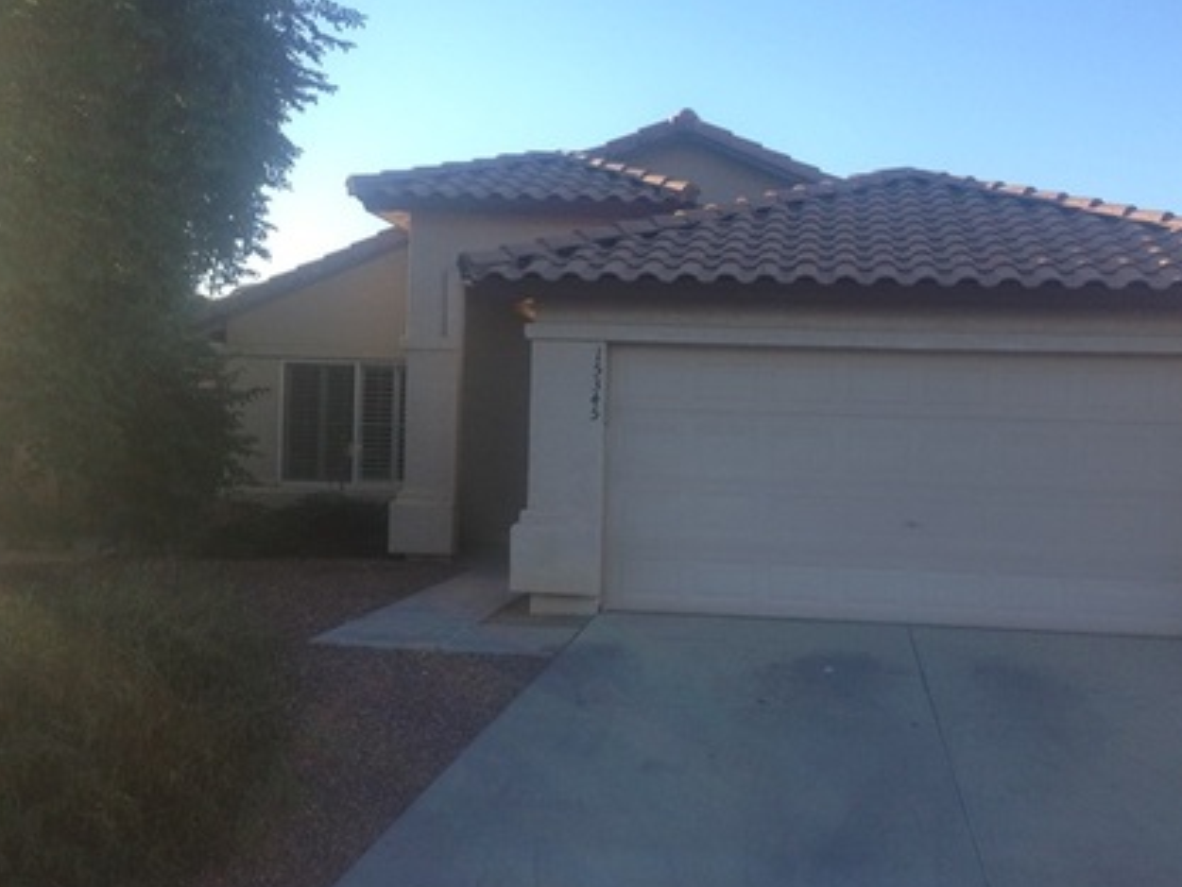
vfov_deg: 33.6
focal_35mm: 43
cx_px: 680
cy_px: 448
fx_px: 1469
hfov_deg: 43.7
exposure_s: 1/569
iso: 64
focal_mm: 4.28
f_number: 2.4
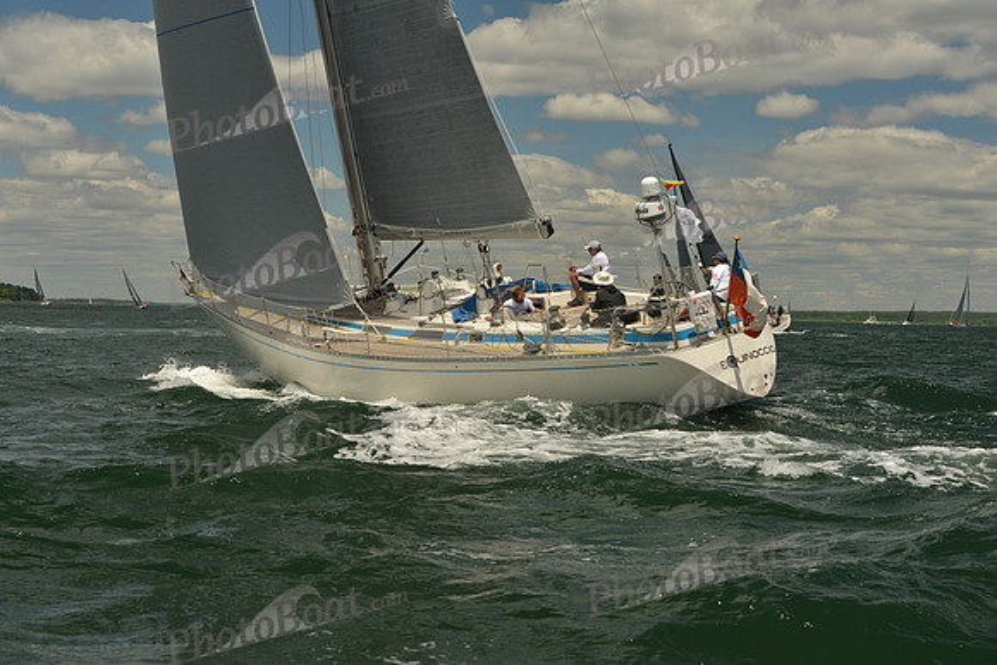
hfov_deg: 28.8
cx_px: 498
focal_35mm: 70
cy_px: 332
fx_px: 1939
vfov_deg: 19.5
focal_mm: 70
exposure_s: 1/800
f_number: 8
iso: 400
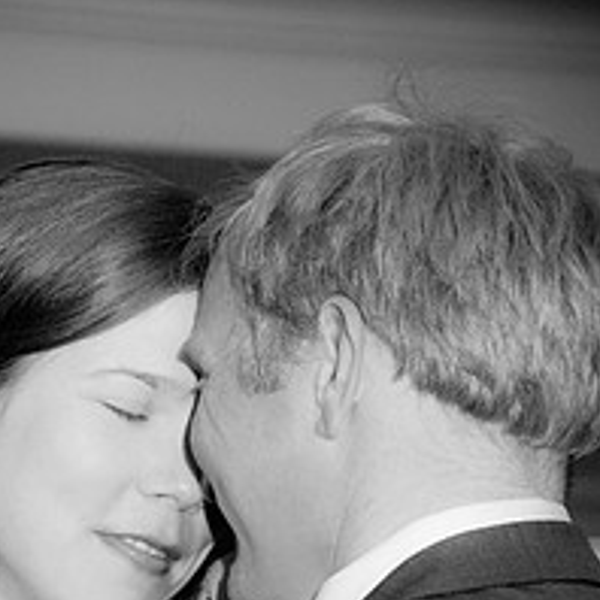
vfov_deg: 5.7
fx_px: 5980
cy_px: 545
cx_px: 150
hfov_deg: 5.7
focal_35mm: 305
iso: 800
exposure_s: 1/60
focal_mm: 105
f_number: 5.6
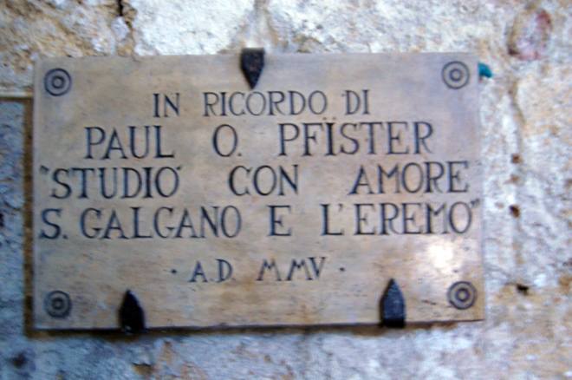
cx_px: 286
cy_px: 190
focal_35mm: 39
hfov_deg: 49.6
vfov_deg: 34.1
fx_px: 619
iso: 800
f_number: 4.5
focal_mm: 26
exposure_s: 1/2
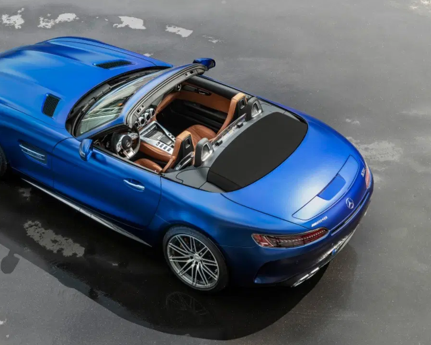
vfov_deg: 21.9
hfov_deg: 27.0
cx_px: 150
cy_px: 171
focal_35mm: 70
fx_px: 893
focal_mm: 56
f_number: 16
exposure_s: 1/4
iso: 31
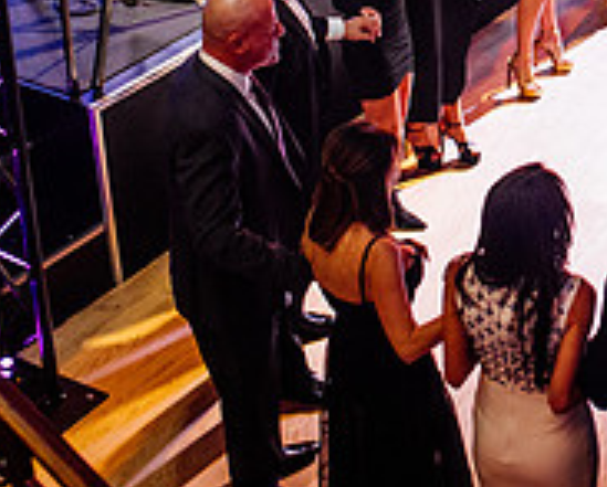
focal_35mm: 104
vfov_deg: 14.5
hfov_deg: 17.6
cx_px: 726
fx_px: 1871
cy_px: -51
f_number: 3.2
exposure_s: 1/200
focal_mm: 35
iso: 2000
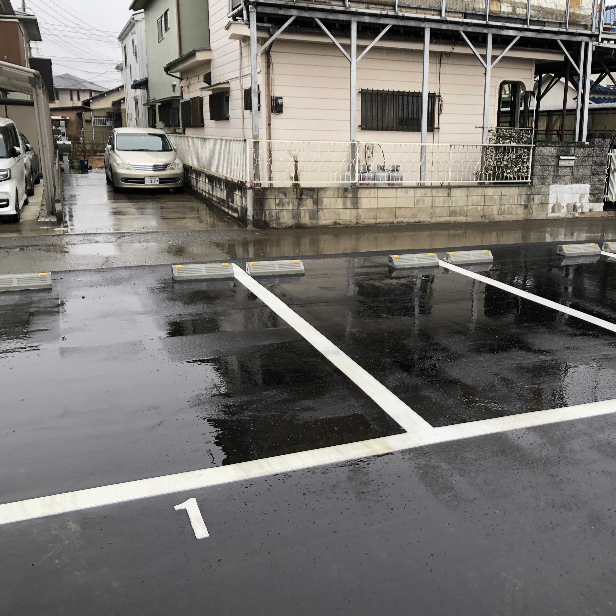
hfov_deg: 47.9
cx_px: 394
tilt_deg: -12.9
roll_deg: -1.5
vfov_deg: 48.5
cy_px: 310
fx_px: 685
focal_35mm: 34
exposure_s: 1/120
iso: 25
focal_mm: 3.99
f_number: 1.8
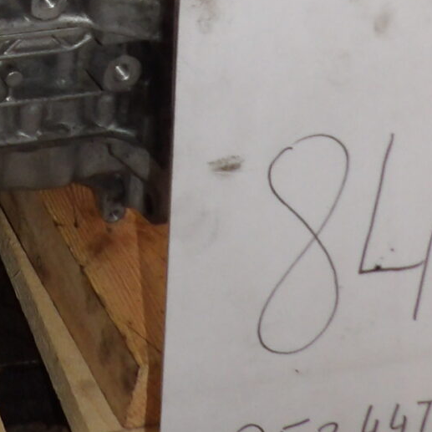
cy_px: -180
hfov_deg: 15.3
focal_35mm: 105
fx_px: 1483
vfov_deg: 15.5
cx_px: -220
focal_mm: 4.3
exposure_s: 1/60
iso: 200
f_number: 3.2
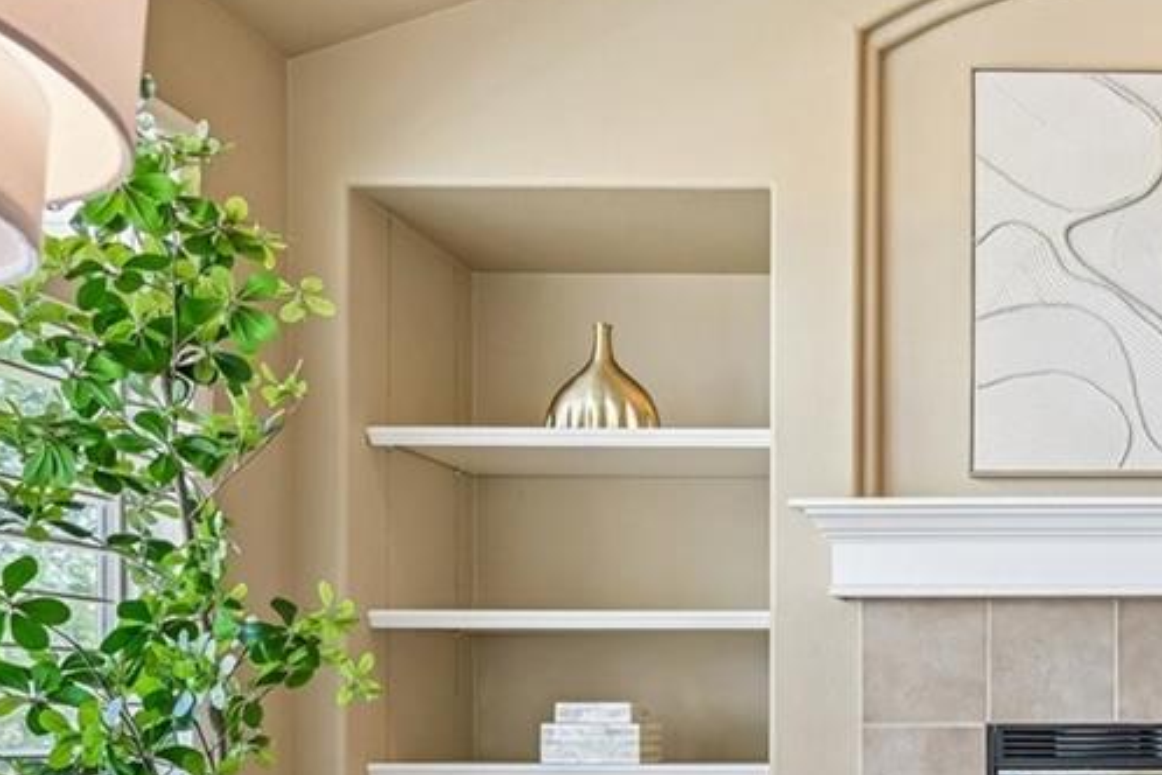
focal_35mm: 45
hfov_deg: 38.4
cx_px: 1181
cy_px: 689
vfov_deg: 28.8
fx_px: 1452
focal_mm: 14
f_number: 6.3
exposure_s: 1/15
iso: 180
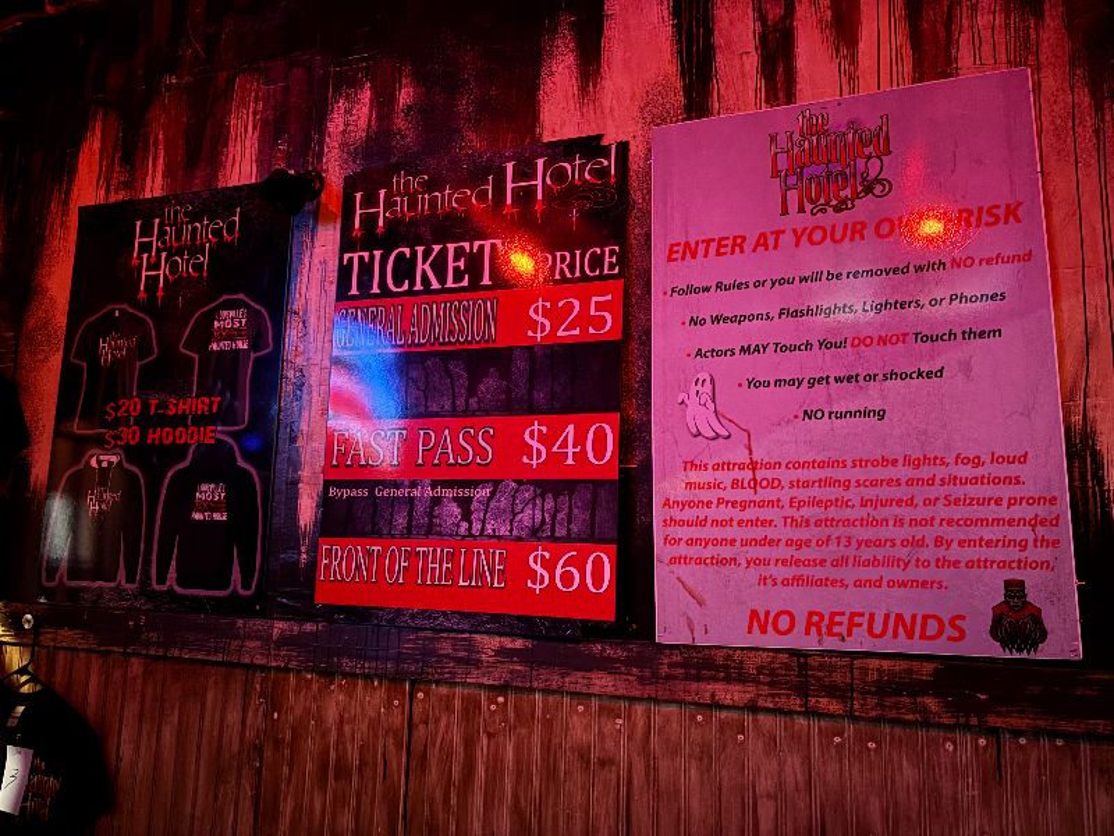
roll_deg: -2.4
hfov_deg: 67.3
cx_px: 557
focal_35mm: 26
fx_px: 837
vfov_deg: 53.1
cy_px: 418
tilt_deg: +8.4
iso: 1250
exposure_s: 1/9
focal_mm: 5.96
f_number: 1.6
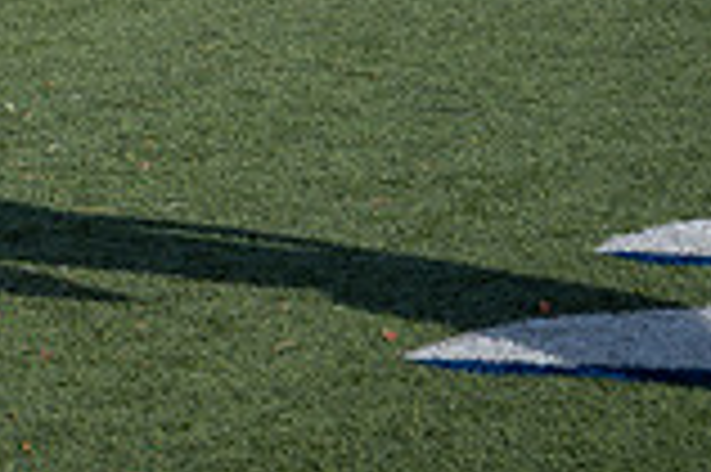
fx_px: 8523
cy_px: -475
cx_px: -218
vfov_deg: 3.2
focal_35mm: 432
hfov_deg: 4.8
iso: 160
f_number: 5.6
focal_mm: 100
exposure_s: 1/640
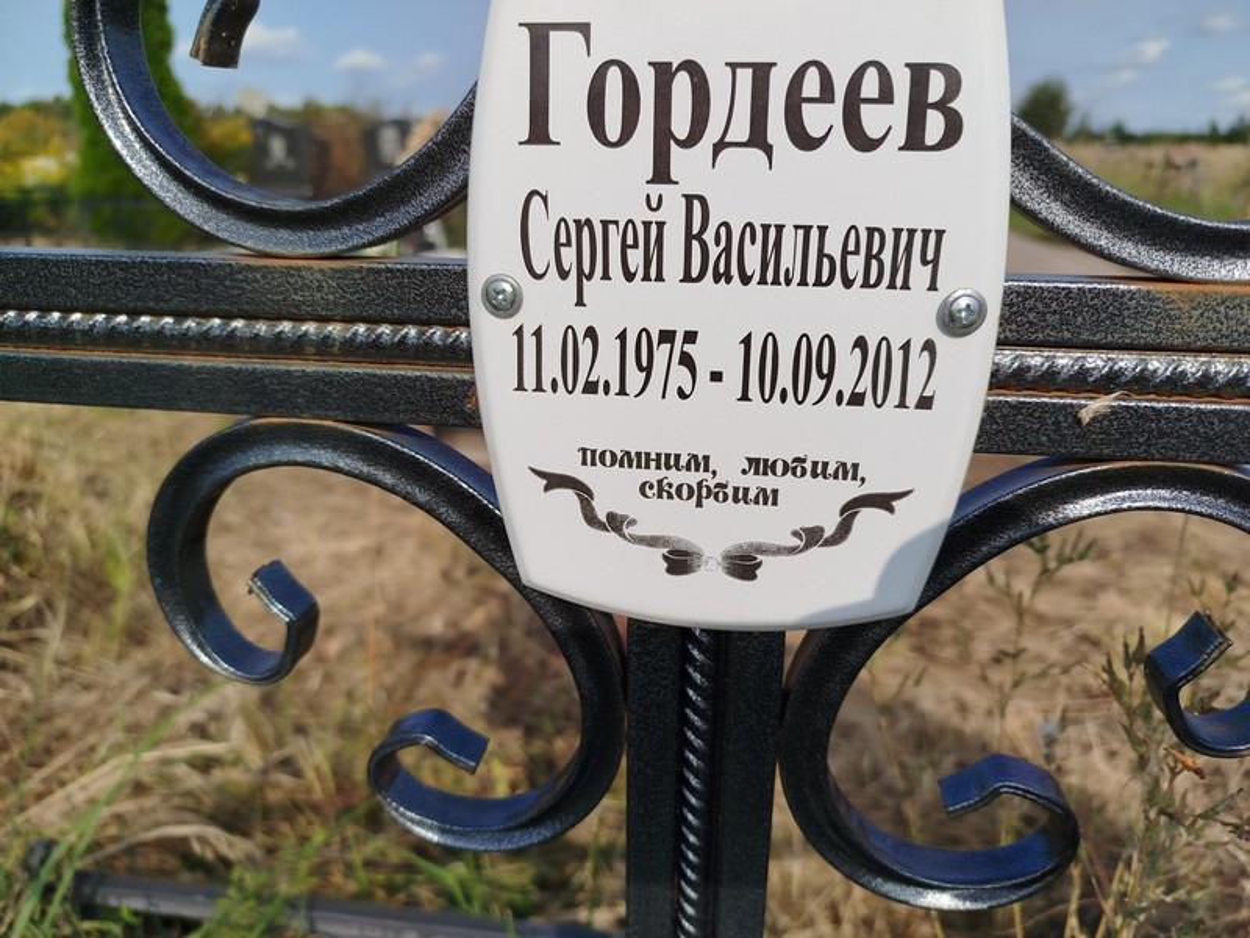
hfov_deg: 71.6
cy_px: 469
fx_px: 867
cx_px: 625
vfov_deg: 56.8
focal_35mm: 24
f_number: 1.7
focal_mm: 5.31
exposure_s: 1/1516
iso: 50
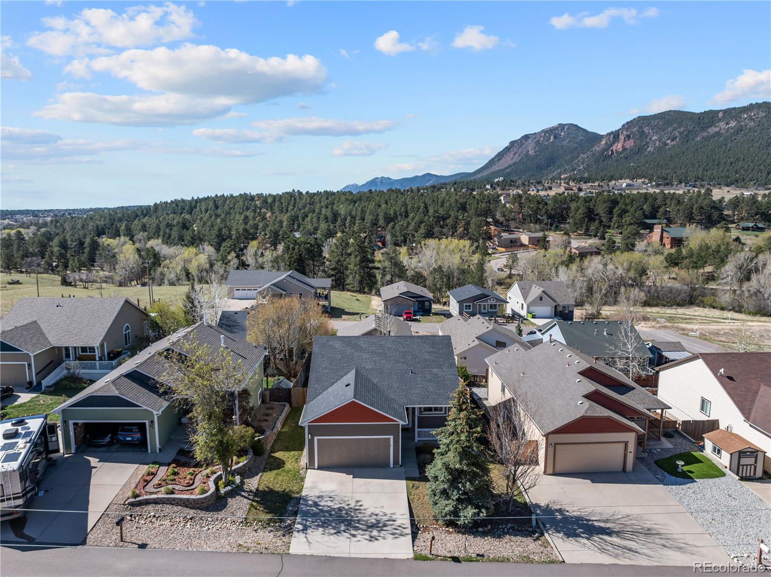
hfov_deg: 71.6
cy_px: 288
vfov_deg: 56.7
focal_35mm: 24
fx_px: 534
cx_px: 386
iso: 140
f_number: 2.8
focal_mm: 12.29
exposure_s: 1/3200
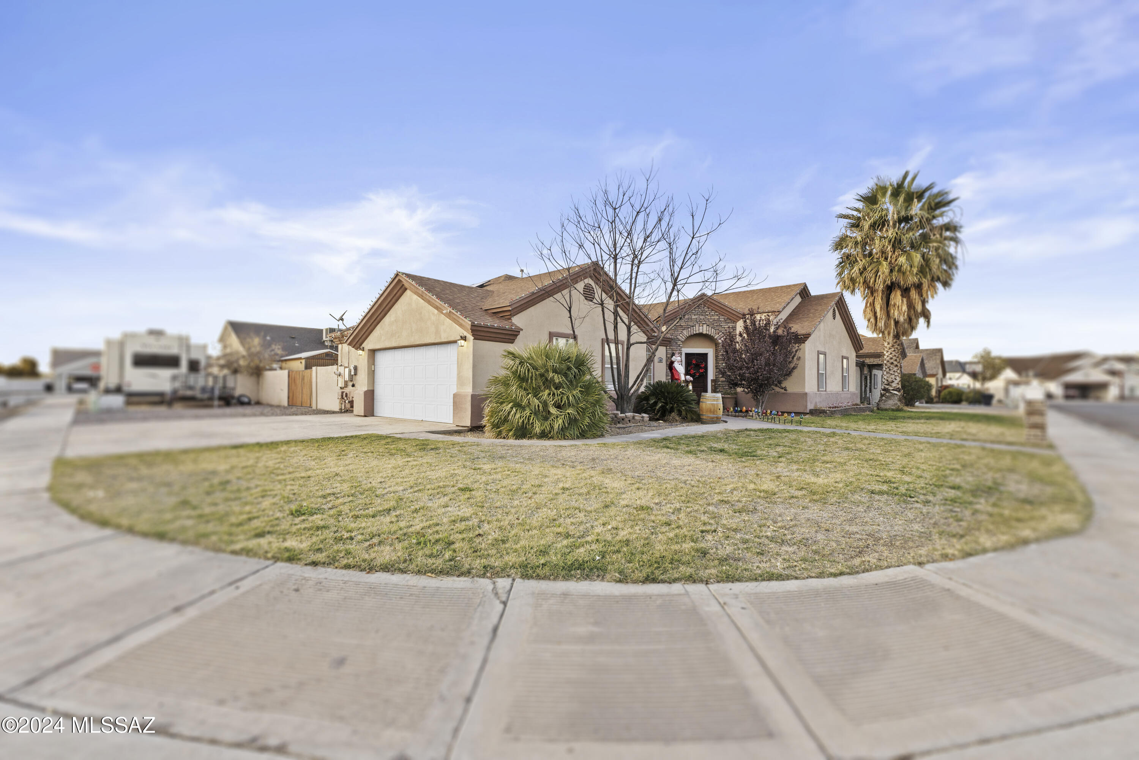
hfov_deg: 100.4
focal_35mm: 15
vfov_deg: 77.3
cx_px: 570
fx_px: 475
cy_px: 380
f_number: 6.3
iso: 160
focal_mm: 10
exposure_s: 1/30
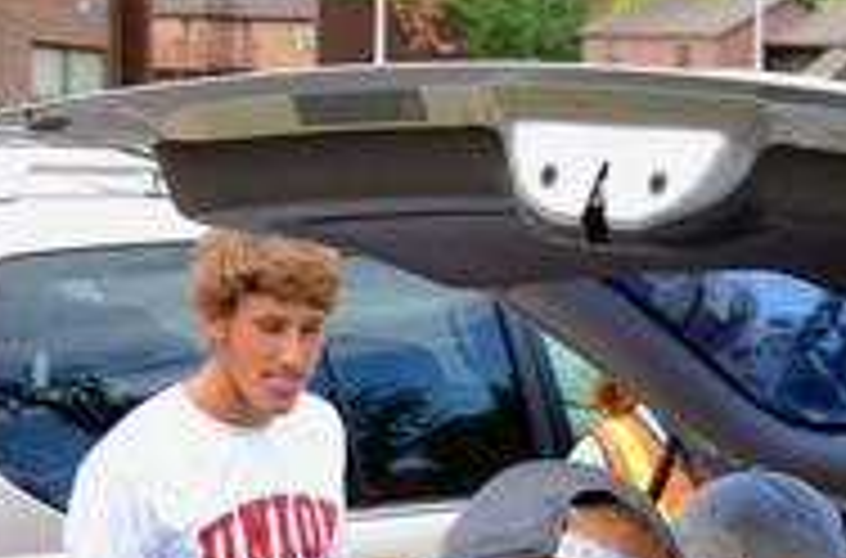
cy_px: 648
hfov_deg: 18.8
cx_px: 688
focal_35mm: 108
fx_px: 2530
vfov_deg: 12.3
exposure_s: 1/50
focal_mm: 30
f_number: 10
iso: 125
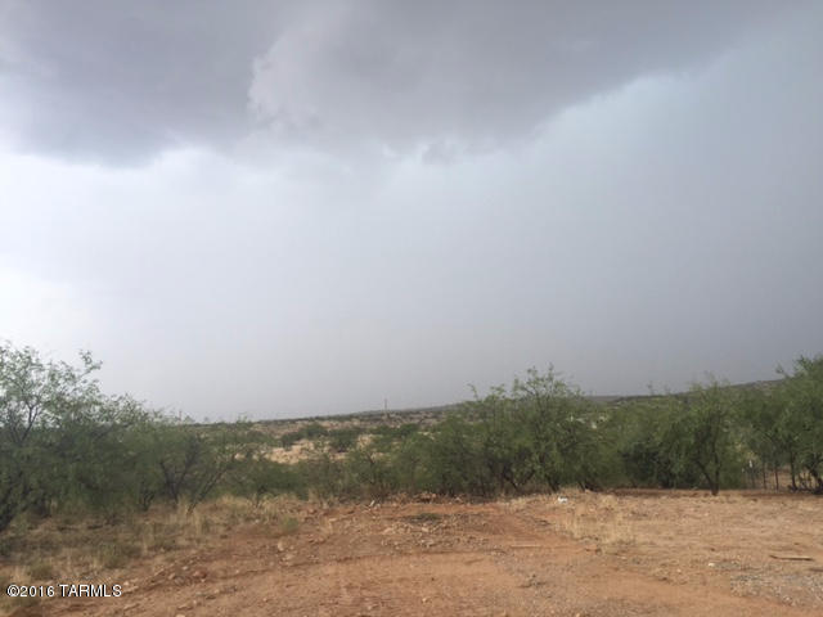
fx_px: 689
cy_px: 308
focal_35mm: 29
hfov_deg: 61.7
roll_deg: -1.1
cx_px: 412
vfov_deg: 48.2
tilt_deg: +9.5
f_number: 2.2
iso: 32
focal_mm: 4.15
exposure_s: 1/388
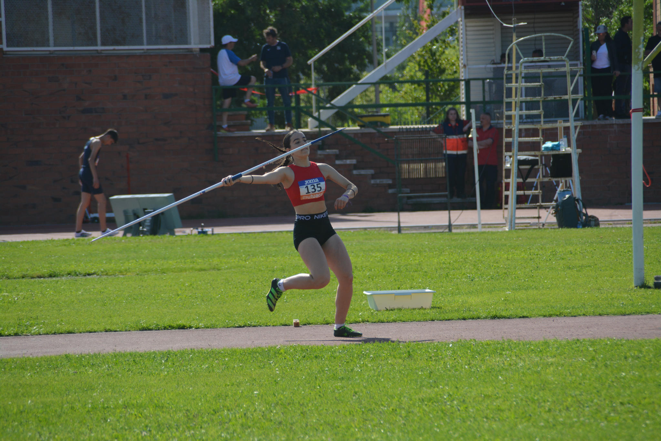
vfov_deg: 4.6
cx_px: 330
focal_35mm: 300
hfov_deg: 6.9
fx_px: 5507
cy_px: 220
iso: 400
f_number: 6.3
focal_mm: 200
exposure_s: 1/1250
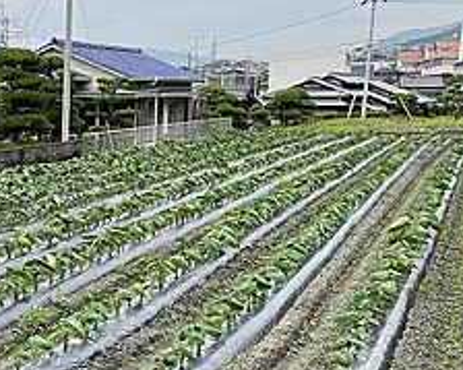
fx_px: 931
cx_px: -19
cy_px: 326
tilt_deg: -12.6
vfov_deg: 22.0
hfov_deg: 26.2
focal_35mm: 68
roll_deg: +0.5
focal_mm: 4.2
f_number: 1.6
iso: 32
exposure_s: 1/1276
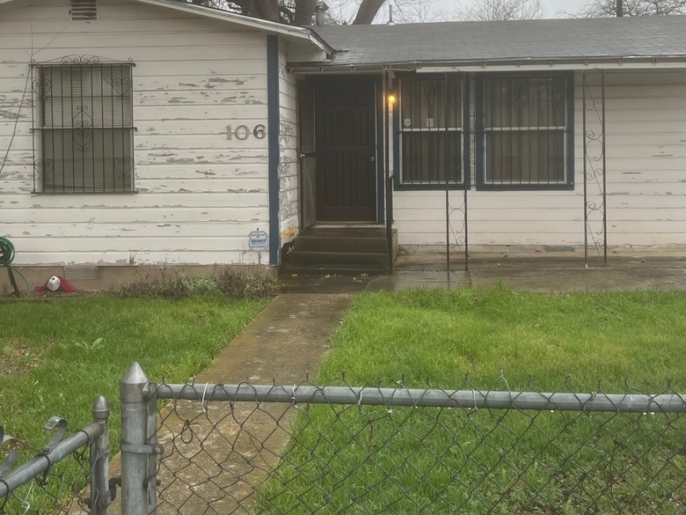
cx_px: 365
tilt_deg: -1.4
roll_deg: +0.1
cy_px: 173
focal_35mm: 48
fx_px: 951
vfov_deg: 30.1
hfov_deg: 39.6
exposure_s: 1/639
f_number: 1.5
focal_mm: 5.7
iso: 50
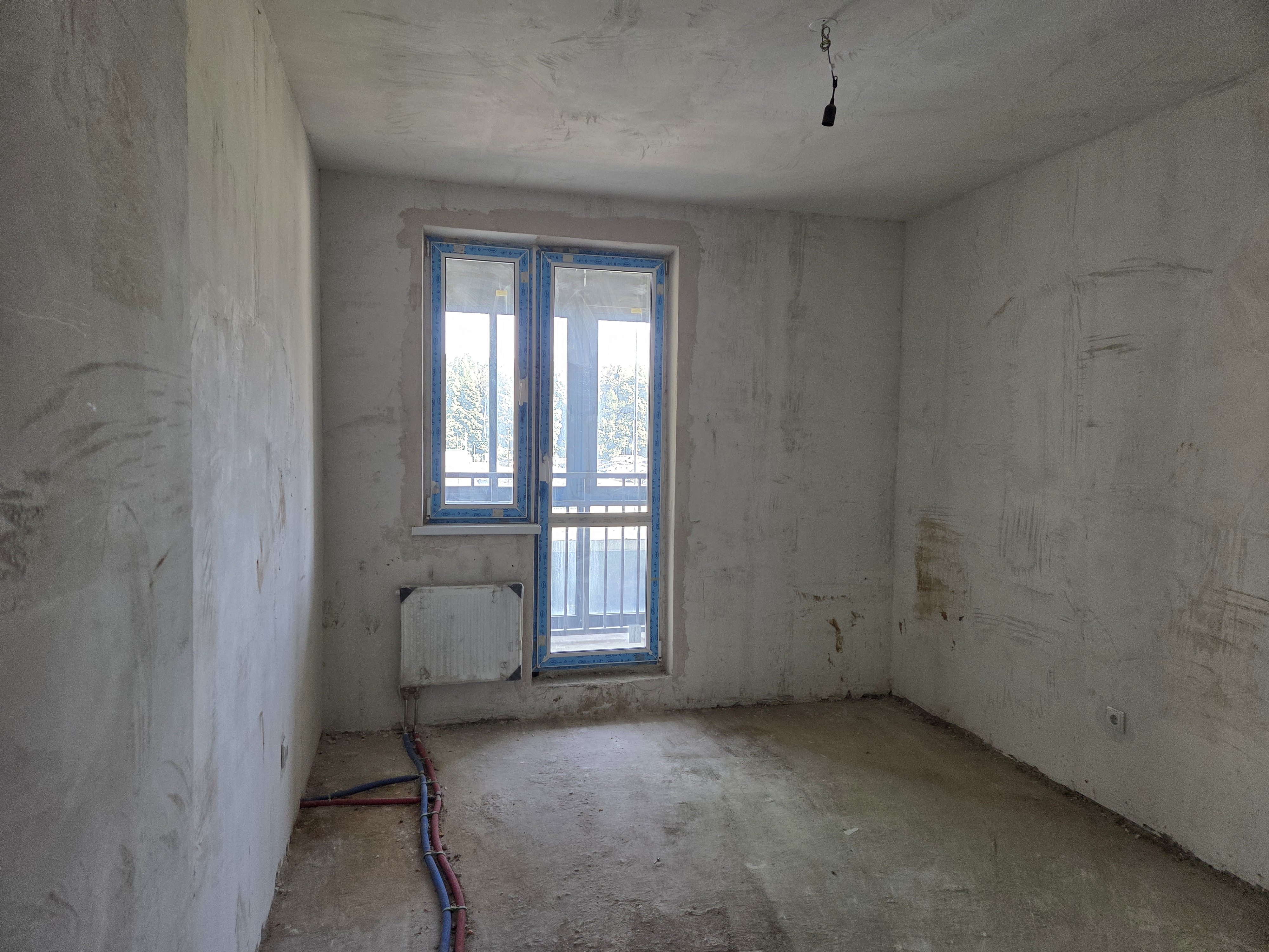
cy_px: 476
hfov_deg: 73.9
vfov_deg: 58.9
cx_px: 634
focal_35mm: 23
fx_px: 843
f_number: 1.8
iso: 200
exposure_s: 1/100
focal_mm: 5.4
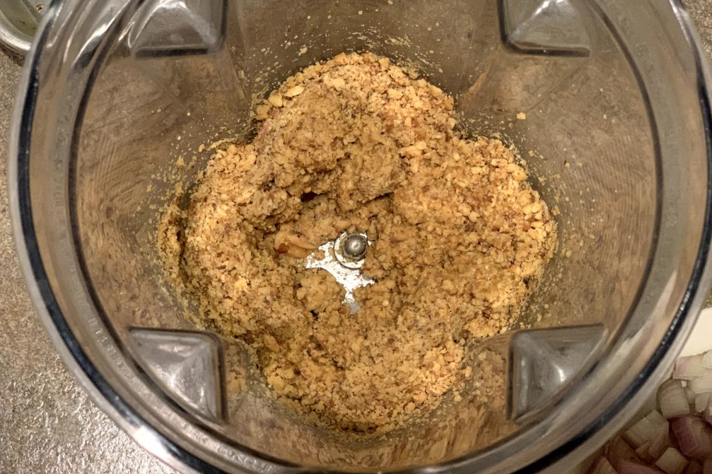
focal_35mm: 55
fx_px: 1088
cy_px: 239
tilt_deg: -81.4
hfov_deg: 36.3
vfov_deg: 24.6
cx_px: 360
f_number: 2.4
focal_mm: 6
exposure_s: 1/60
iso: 320
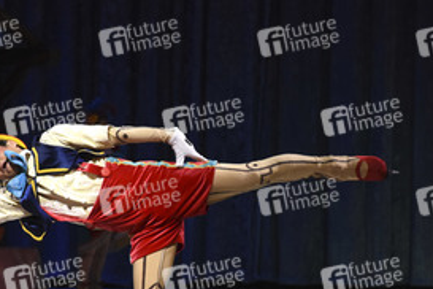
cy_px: 237
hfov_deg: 7.9
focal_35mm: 260
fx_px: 3125
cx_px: 161
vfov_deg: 5.3
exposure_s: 1/250
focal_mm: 105
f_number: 5.6
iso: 1600
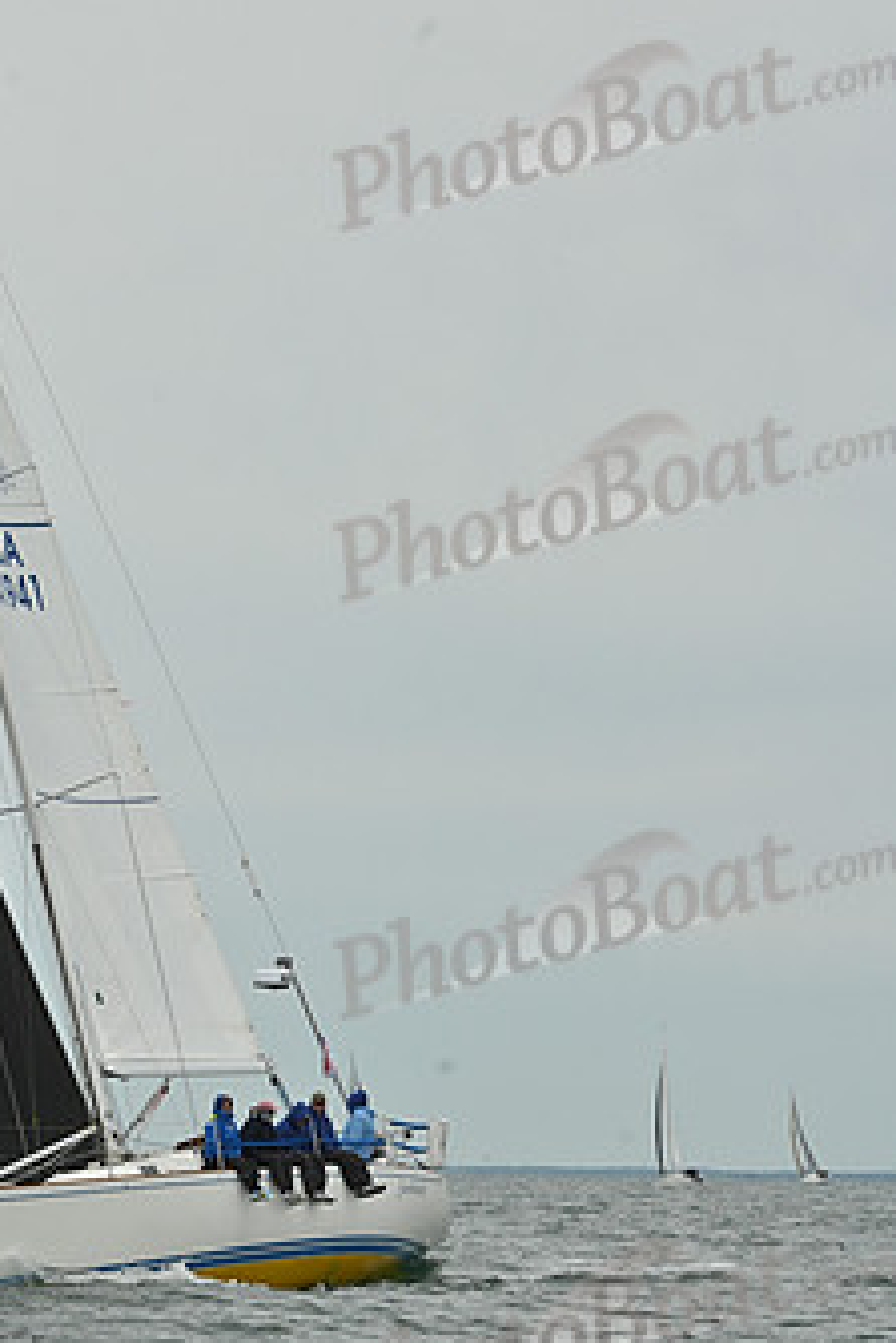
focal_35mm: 217
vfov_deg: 9.5
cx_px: 127
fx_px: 8092
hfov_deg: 6.3
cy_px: 764
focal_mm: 125
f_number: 13
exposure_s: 1/1000
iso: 320
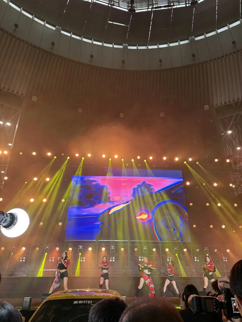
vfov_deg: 71.6
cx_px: 121
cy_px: 161
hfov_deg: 56.8
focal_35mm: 24
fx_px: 224
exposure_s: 1/98
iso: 200
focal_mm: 6.76
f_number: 1.78
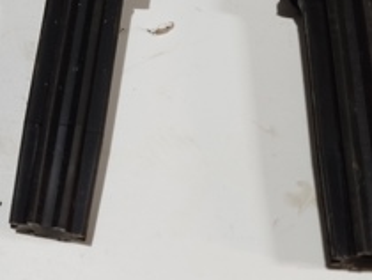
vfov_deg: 19.8
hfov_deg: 25.5
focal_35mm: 73
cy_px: 28
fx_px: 785
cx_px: 14
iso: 500
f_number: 1.7
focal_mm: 5.31
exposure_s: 1/33
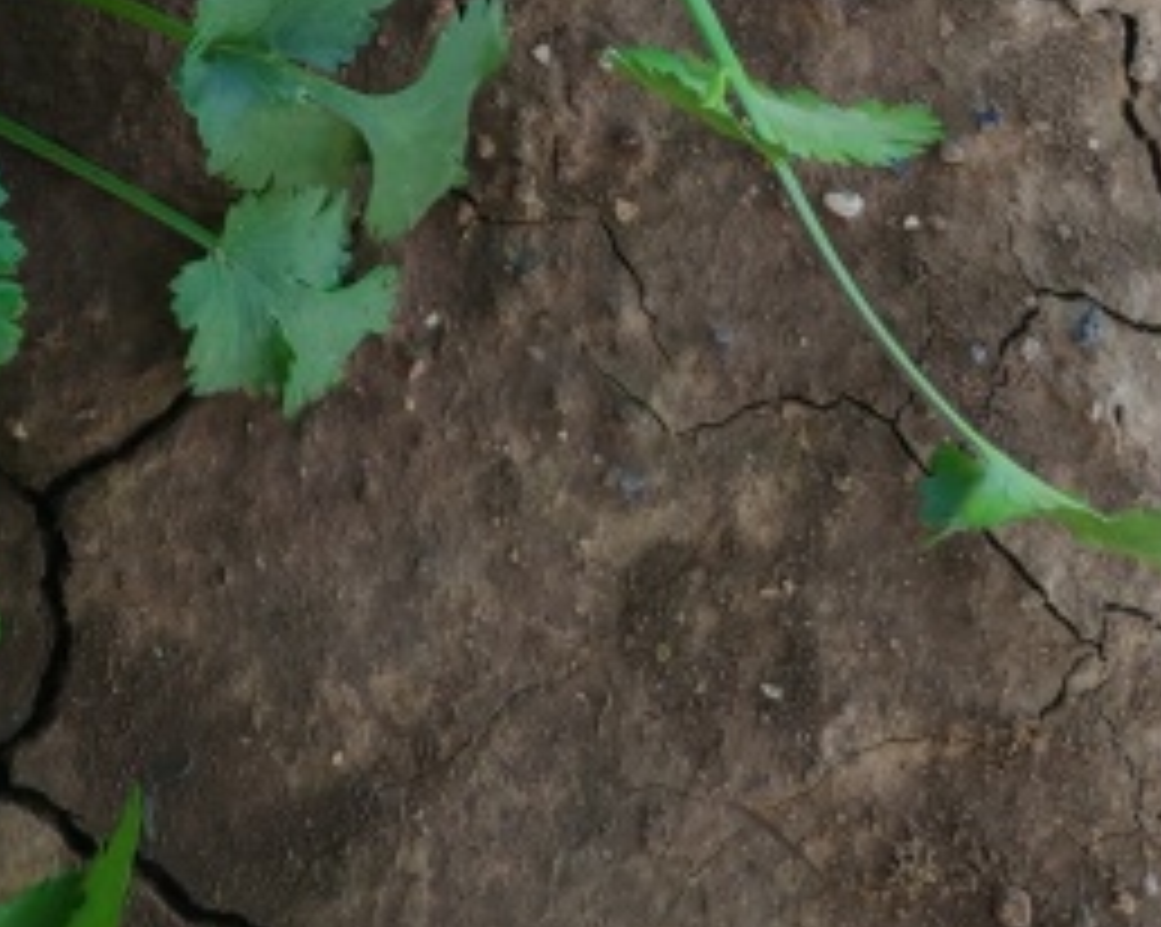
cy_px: -871
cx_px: -63
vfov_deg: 11.9
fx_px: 4017
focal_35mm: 117
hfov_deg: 16.0
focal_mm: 5.52
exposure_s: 1/250
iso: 50
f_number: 1.95
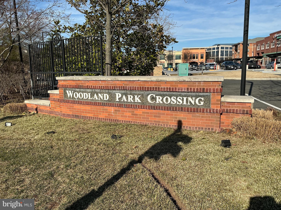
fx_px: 227
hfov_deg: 63.4
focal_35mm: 28
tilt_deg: -8.1
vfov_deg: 49.7
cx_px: 140
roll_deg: -0.6
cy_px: 105
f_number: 1.8
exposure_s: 1/2320
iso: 25
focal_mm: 3
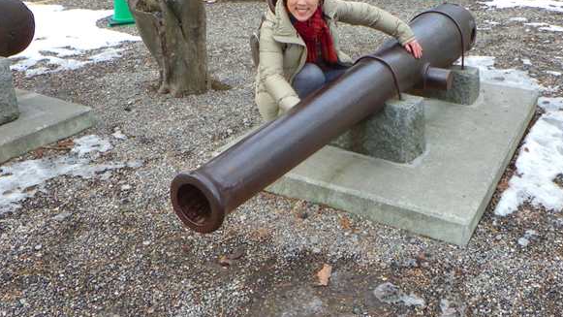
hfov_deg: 59.0
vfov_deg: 35.2
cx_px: 337
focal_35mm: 33
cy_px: 101
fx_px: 493
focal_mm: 5
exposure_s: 1/250
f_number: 4.2
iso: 125
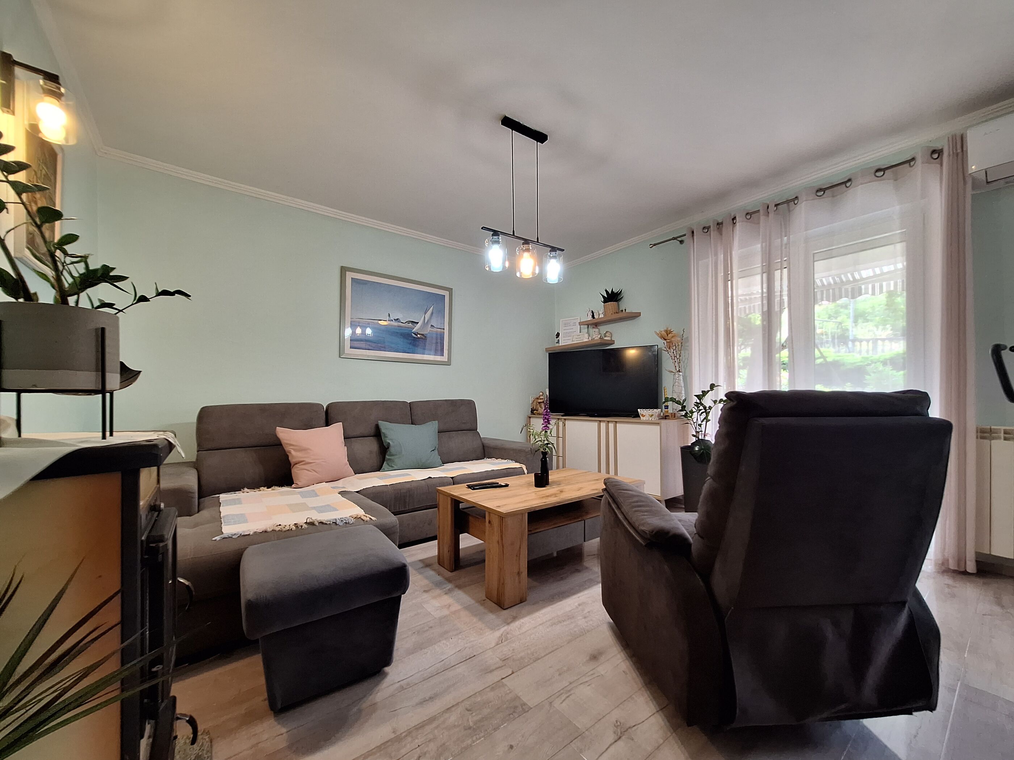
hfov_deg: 106.2
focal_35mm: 13
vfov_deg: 89.9
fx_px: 381
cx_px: 507
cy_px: 380
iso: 100
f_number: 2.2
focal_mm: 1.74
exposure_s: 1/50
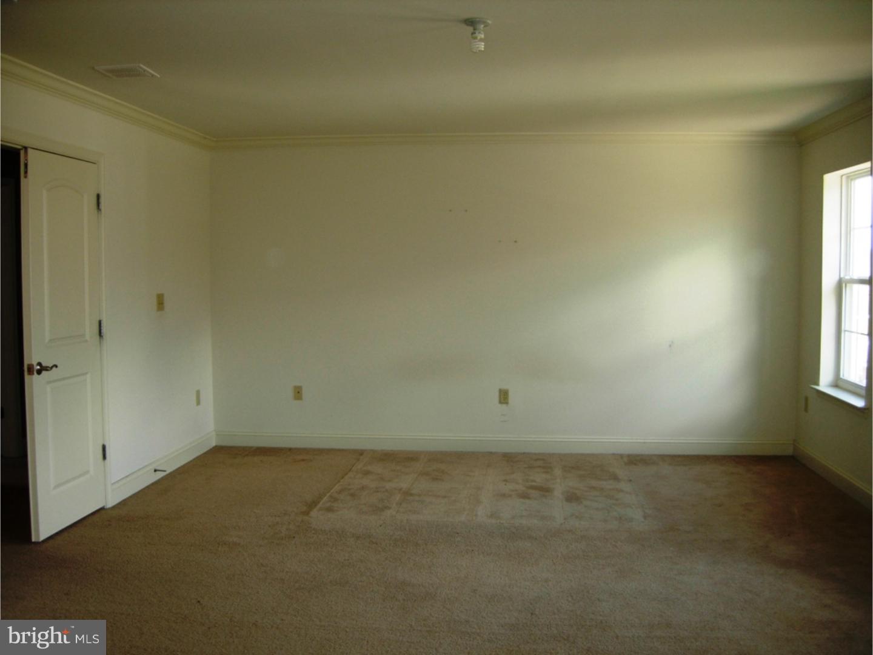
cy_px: 328
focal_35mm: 36
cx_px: 436
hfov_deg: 51.4
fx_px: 908
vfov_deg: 39.7
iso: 50
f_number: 2.7
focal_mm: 7.5
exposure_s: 1/49.3
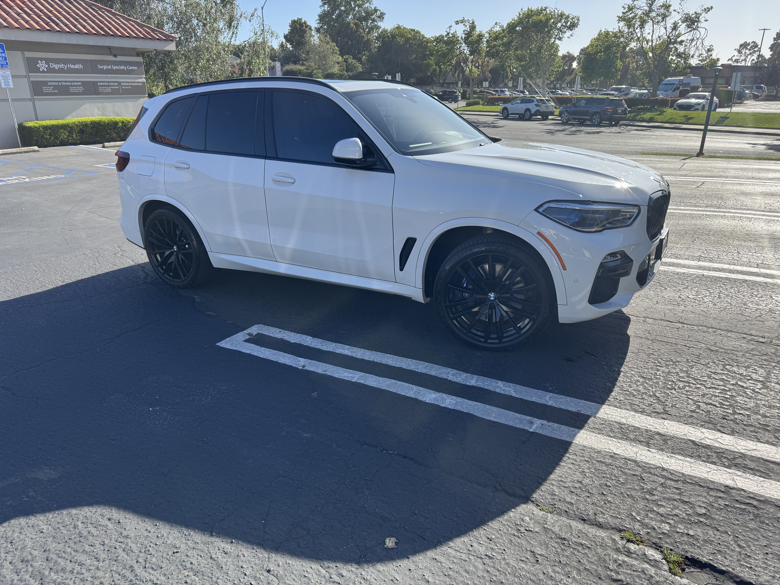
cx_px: 390
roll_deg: -0.2
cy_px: 292
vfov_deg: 56.8
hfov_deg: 71.6
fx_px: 541
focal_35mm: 24
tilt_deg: -20.9
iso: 80
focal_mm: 6.76
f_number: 1.78
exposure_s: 1/2415
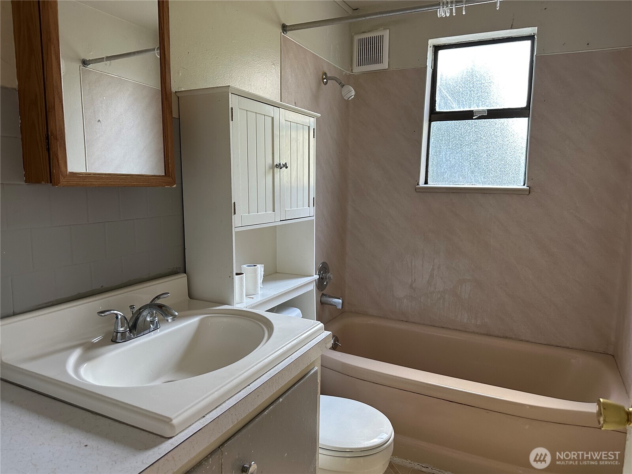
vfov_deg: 56.8
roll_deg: -0.5
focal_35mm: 24
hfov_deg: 71.6
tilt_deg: -8.0
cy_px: 237
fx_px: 438
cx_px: 316
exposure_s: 1/88
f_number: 1.78
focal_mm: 6.86
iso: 250
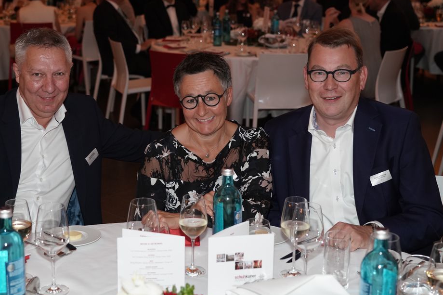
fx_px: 738
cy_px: 116
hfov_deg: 33.4
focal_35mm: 60
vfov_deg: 22.6
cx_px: 197
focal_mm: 46
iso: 1600
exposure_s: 1/60
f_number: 4.5
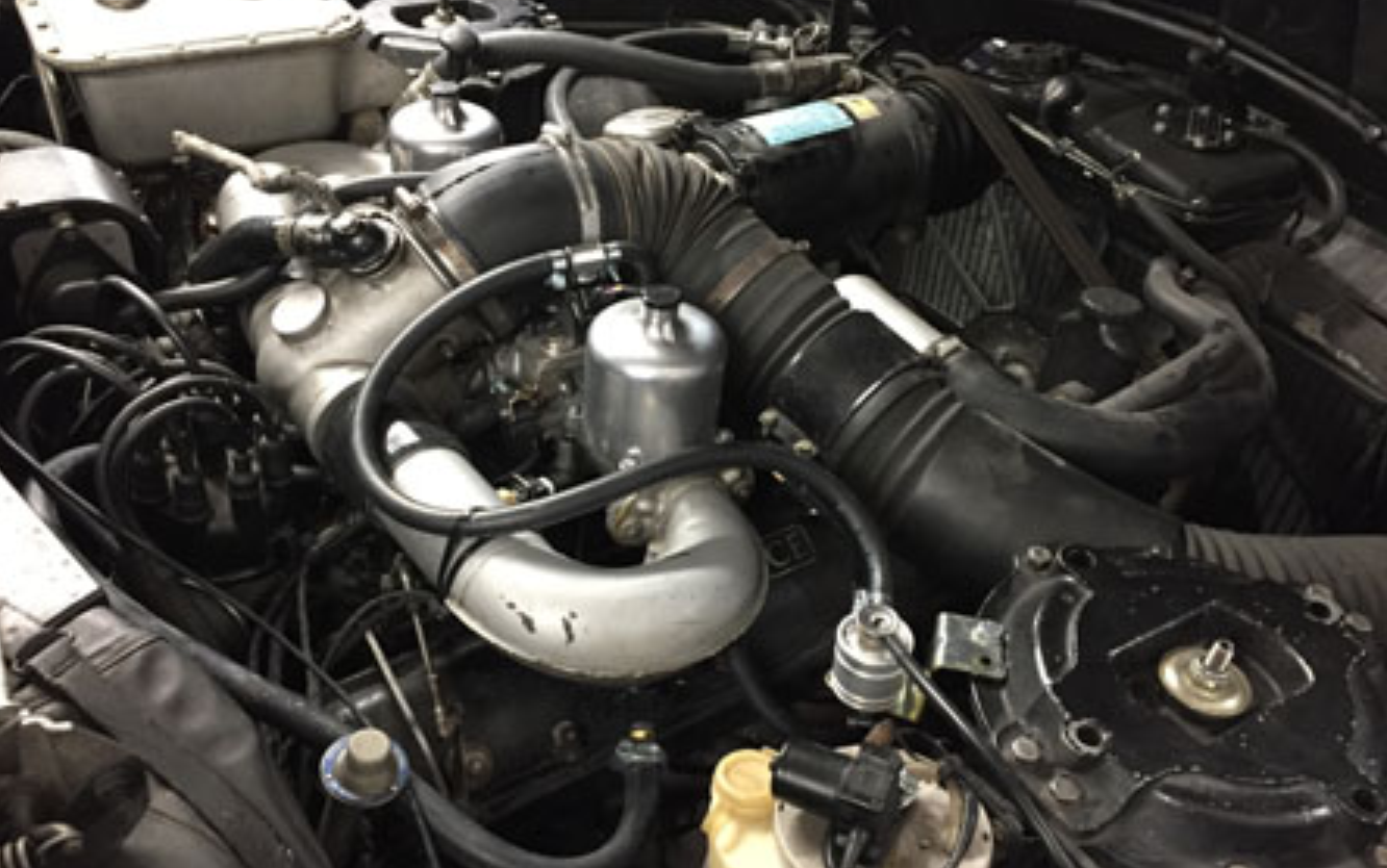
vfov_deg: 40.6
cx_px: 690
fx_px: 1172
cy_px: 475
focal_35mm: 31
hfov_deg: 61.2
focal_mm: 4.15
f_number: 2.2
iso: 250
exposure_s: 1/20
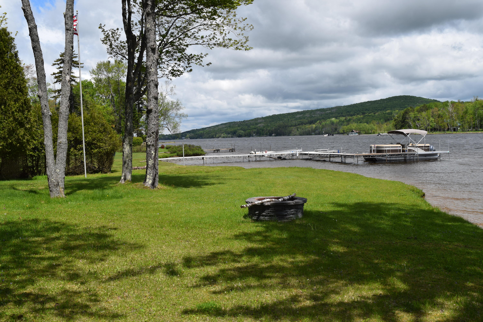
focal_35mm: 36
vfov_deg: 36.9
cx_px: 242
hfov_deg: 53.1
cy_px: 161
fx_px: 483
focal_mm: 24
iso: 200
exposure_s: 1/400
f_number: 10
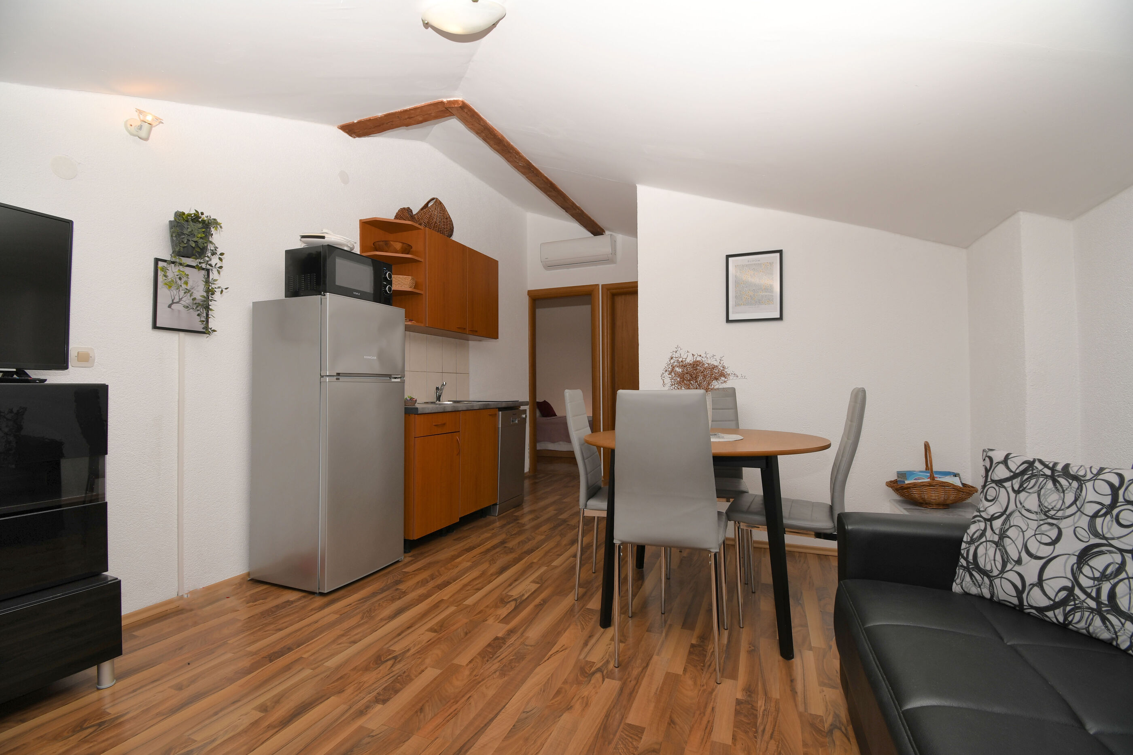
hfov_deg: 100.4
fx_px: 472
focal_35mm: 15
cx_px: 566
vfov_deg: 77.3
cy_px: 378
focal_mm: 10
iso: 100
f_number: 8
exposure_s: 1/250
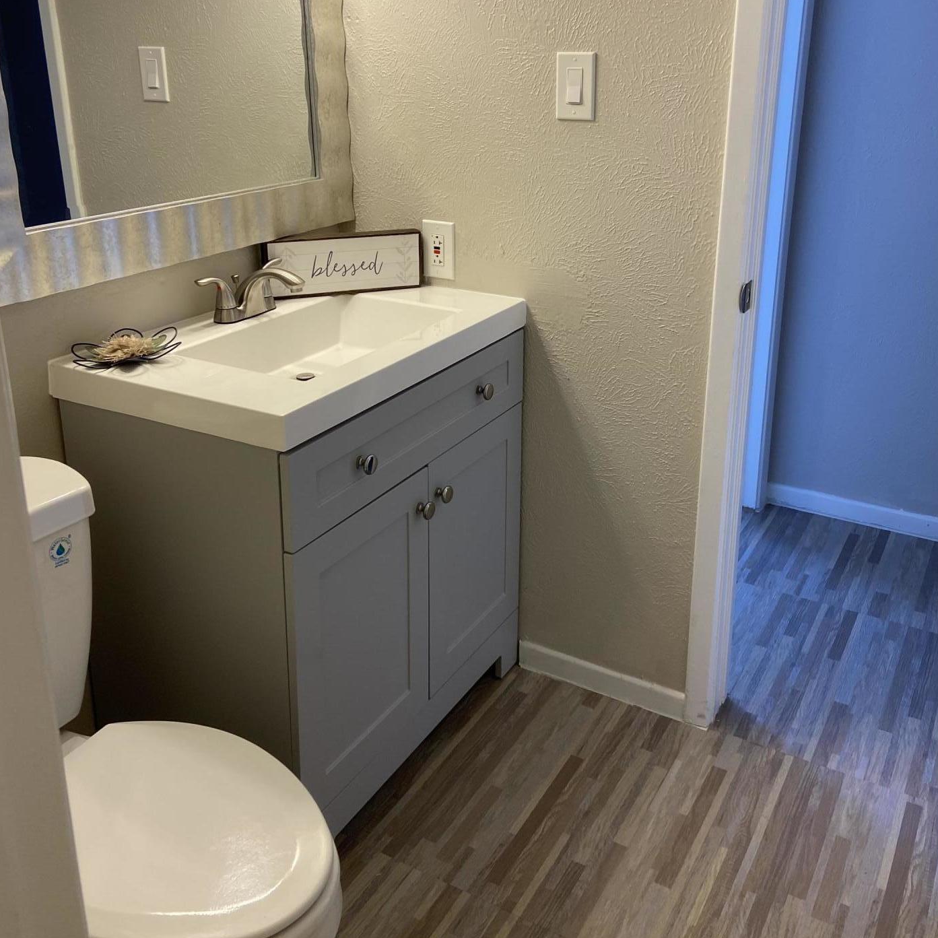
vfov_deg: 49.3
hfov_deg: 49.7
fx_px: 1012
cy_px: 358
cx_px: 500
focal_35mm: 33
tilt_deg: -16.1
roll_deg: +0.2
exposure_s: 1/120
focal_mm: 4.25
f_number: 1.8
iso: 80
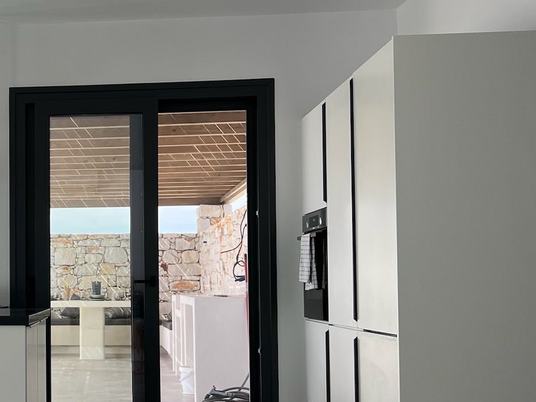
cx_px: 10
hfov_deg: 30.1
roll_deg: +0.1
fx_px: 929
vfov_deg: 24.4
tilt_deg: +1.6
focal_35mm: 60
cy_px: 249
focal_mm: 5.7
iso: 50
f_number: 1.5
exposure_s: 1/786
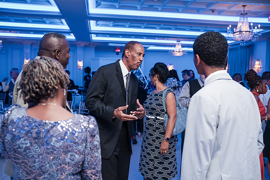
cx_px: 135
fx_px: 270
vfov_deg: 36.9
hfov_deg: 53.1
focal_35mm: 36
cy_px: 90
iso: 3200
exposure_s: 1/250
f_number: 4
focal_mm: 36
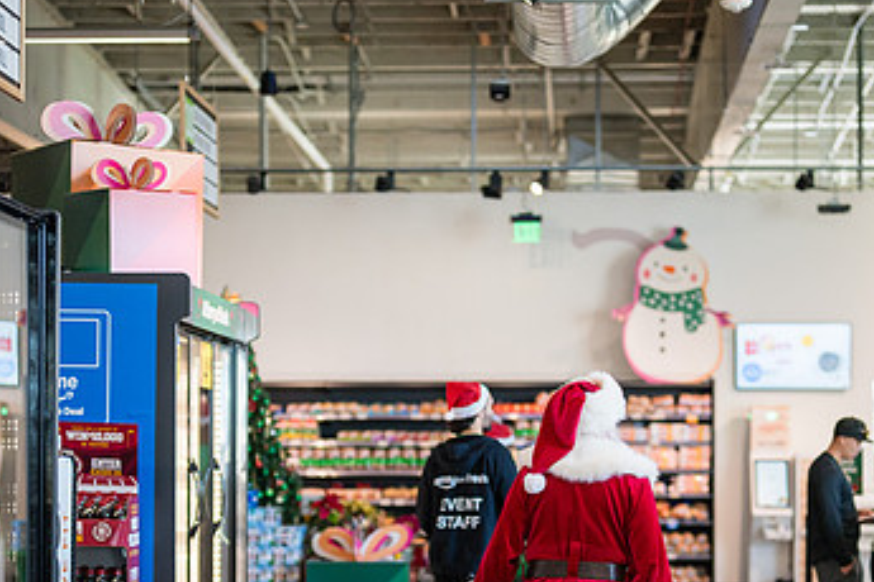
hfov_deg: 24.2
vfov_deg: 16.1
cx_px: 517
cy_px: 474
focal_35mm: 84
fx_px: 2039
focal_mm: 50
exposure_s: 1/800
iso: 500
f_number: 1.4
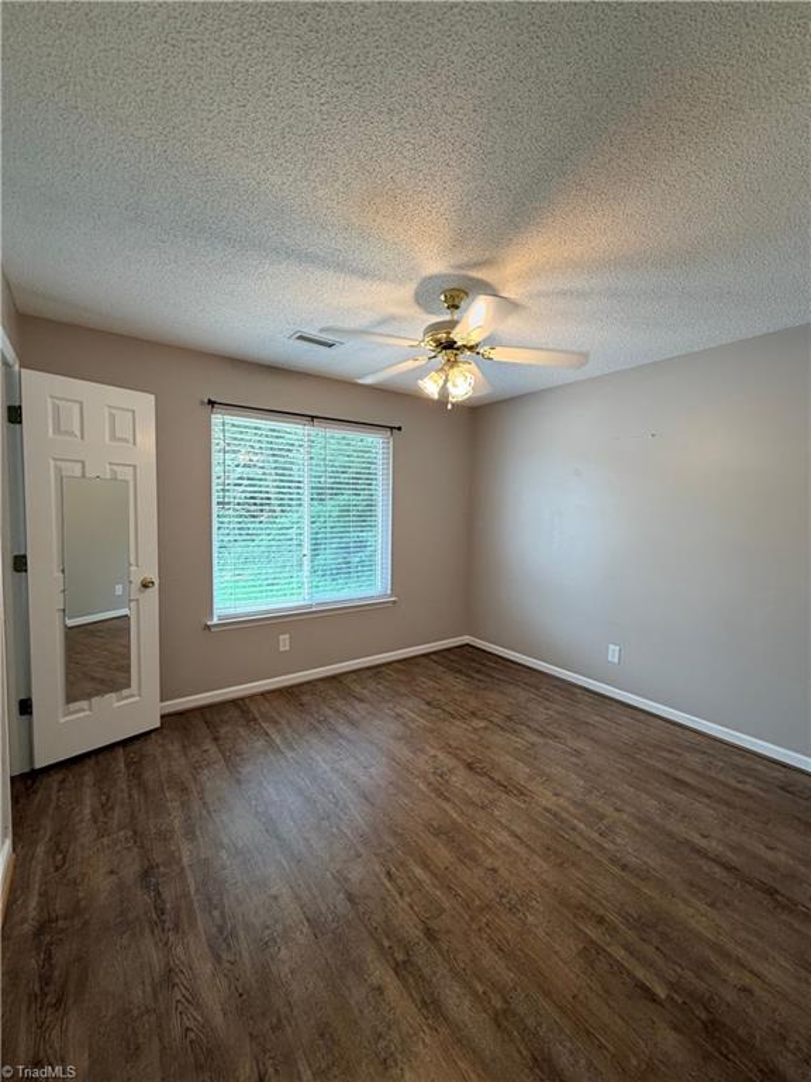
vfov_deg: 102.1
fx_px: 437
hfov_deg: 85.7
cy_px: 541
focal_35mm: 14
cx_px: 406
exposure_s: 1/120
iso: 200
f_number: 2.2
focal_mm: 2.22
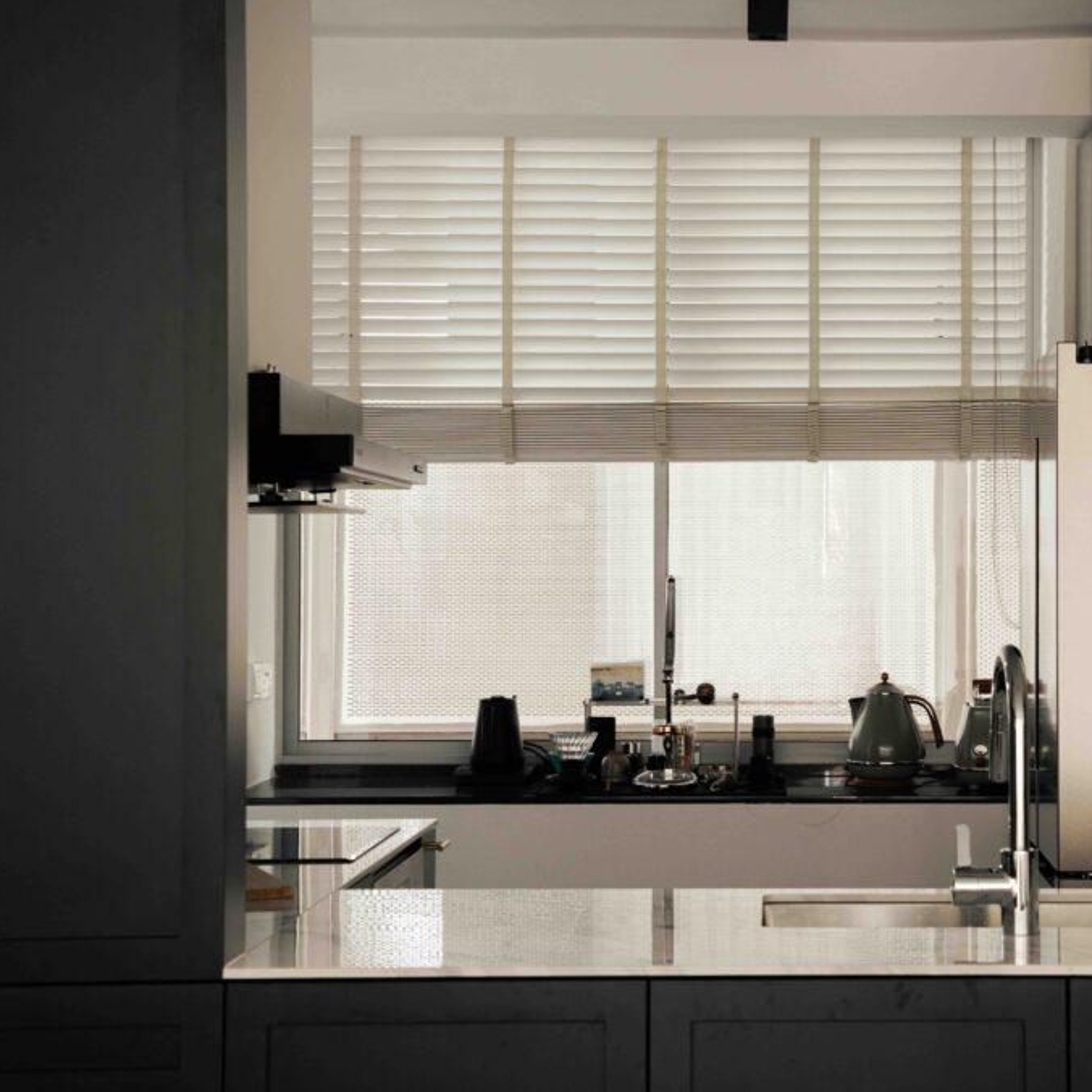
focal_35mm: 76
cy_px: 548
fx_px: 2712
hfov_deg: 22.6
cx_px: 756
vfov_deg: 22.8
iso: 400
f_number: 8
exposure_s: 1/5
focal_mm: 59
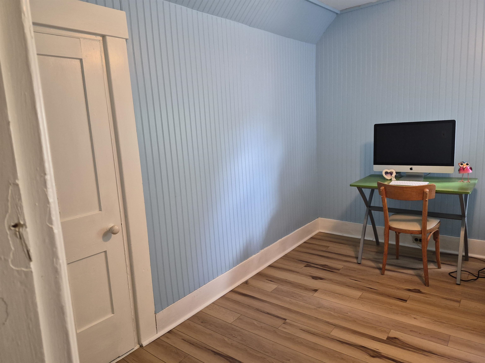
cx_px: 242
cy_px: 182
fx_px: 322
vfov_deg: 58.9
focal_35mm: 23
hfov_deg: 73.9
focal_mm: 5.4
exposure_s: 1/120
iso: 800
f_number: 1.8
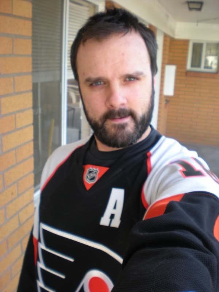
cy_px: 146
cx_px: 110
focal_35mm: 38
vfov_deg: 49.0
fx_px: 321
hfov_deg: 37.7
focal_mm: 6.3
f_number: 3.1
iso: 66
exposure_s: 1/67
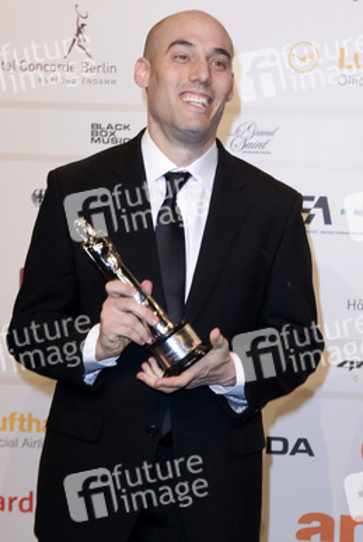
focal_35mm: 64
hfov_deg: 21.3
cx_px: 177
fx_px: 965
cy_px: 279
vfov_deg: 31.4
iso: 800
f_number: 6.3
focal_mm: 62
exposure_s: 1/250
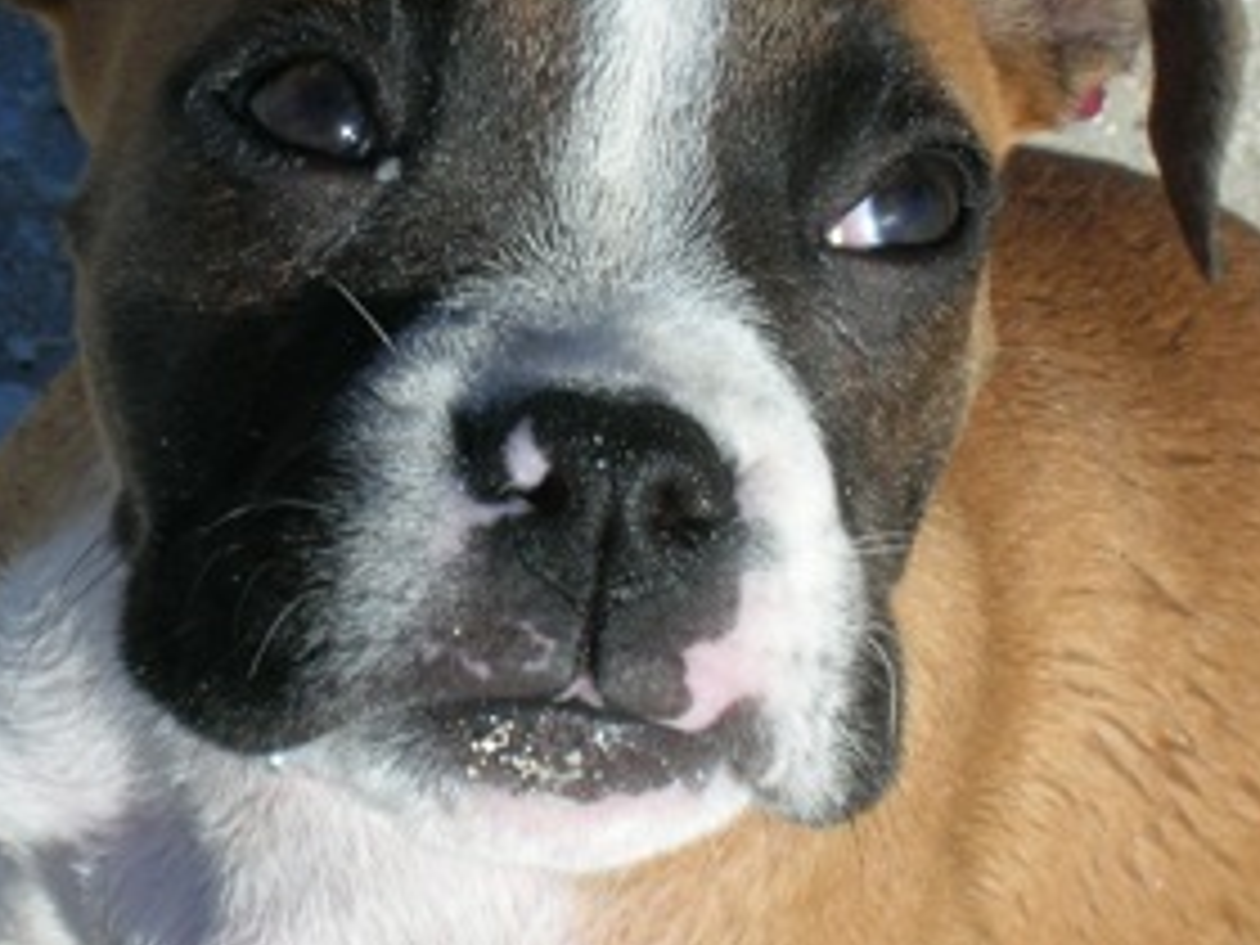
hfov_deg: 10.8
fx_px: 6661
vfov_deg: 8.1
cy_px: 412
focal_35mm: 183
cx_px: 464
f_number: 8.1
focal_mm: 16.4
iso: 50
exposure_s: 1/200
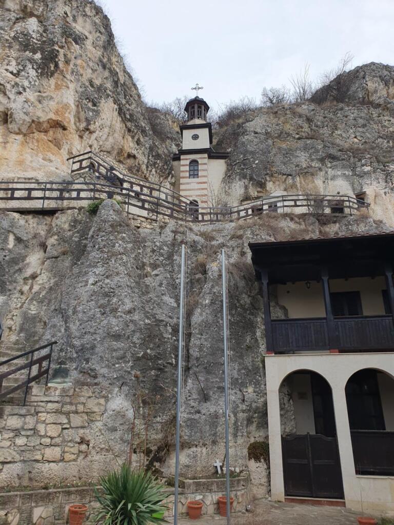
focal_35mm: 26
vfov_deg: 67.3
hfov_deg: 53.1
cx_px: 197
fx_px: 395
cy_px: 262
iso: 50
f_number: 2.4
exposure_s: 1/1276
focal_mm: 4.32
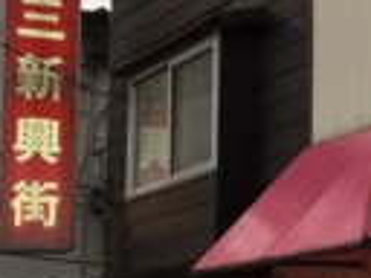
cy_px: 113
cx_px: 588
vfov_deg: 10.9
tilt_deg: +8.0
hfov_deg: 13.5
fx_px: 1458
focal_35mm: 136
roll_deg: +1.2
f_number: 2.2
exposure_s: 1/169
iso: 32
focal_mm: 4.15
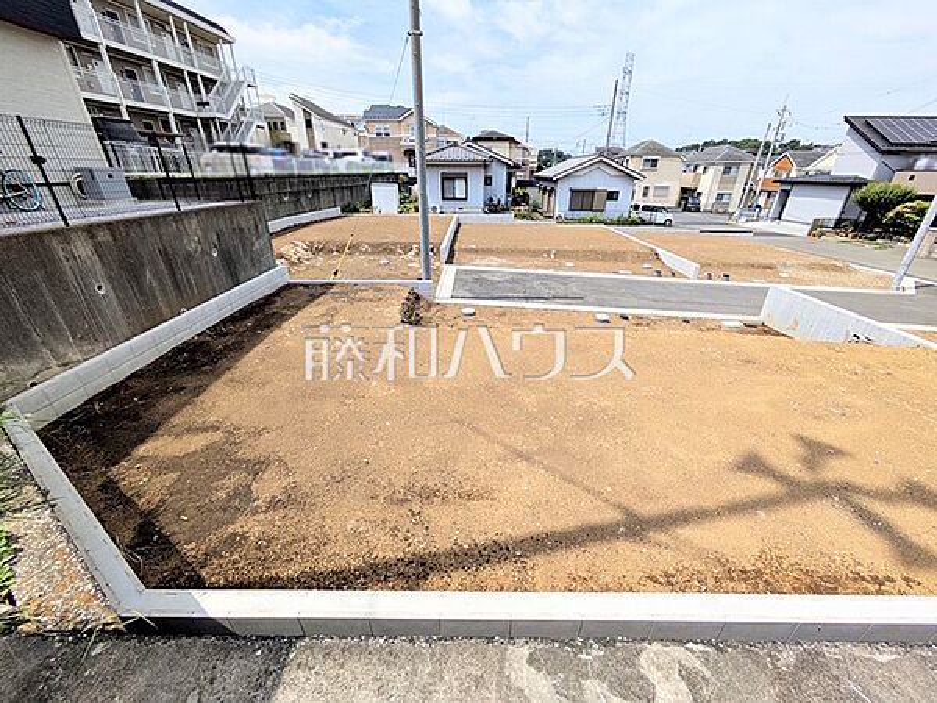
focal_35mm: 14
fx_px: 379
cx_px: 468
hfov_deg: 102.1
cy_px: 352
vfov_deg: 85.7
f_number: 2.2
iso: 50
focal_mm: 1.83
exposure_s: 1/1658
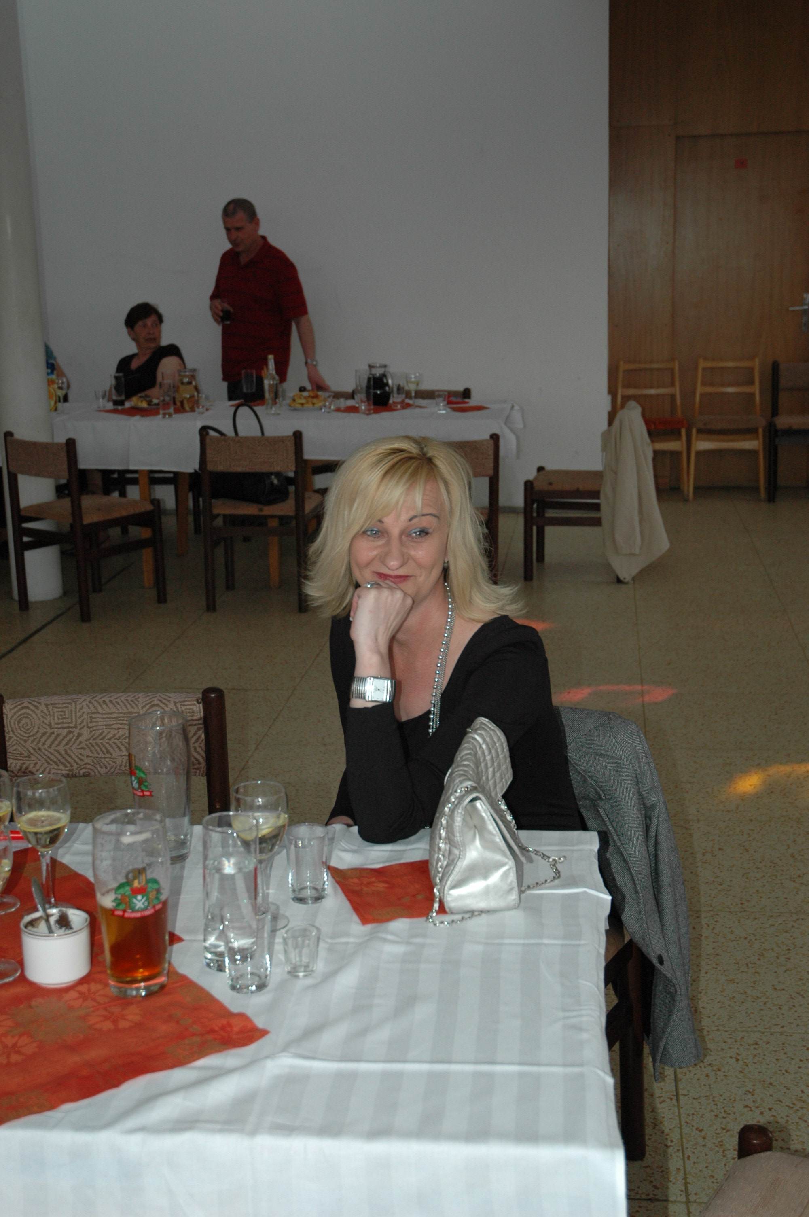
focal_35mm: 51
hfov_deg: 26.4
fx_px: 1722
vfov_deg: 38.9
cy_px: 608
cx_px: 404
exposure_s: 1/60
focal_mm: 34
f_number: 4.2
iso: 400
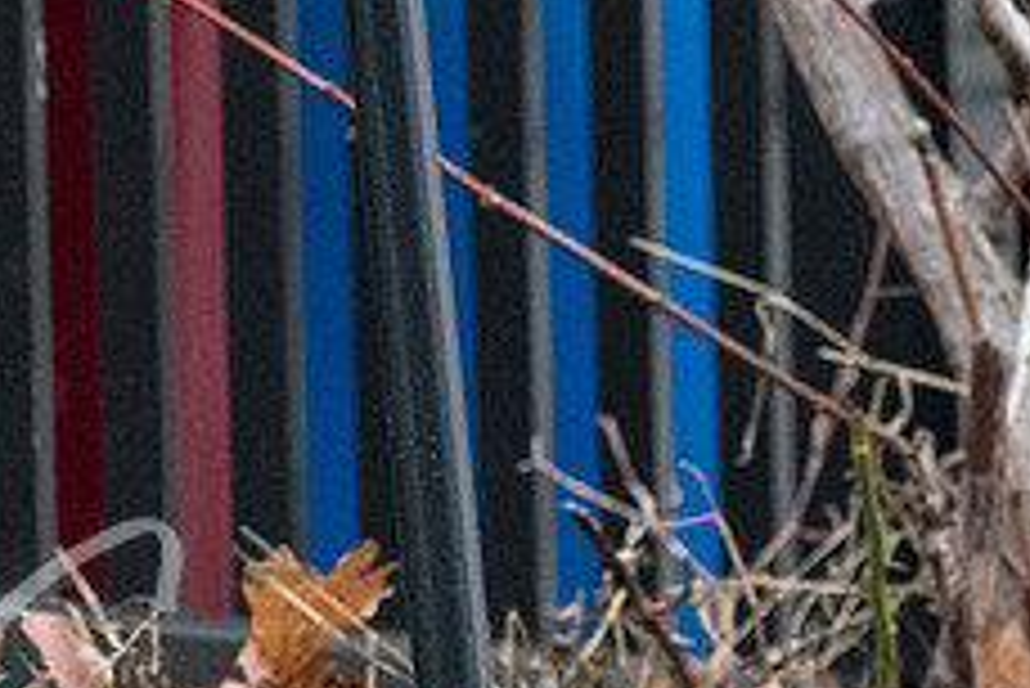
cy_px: 800
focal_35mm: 1599
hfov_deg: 1.3
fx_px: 45776
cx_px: -167
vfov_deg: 0.9
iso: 2000
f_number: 6.3
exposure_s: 1/1000
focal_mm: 200
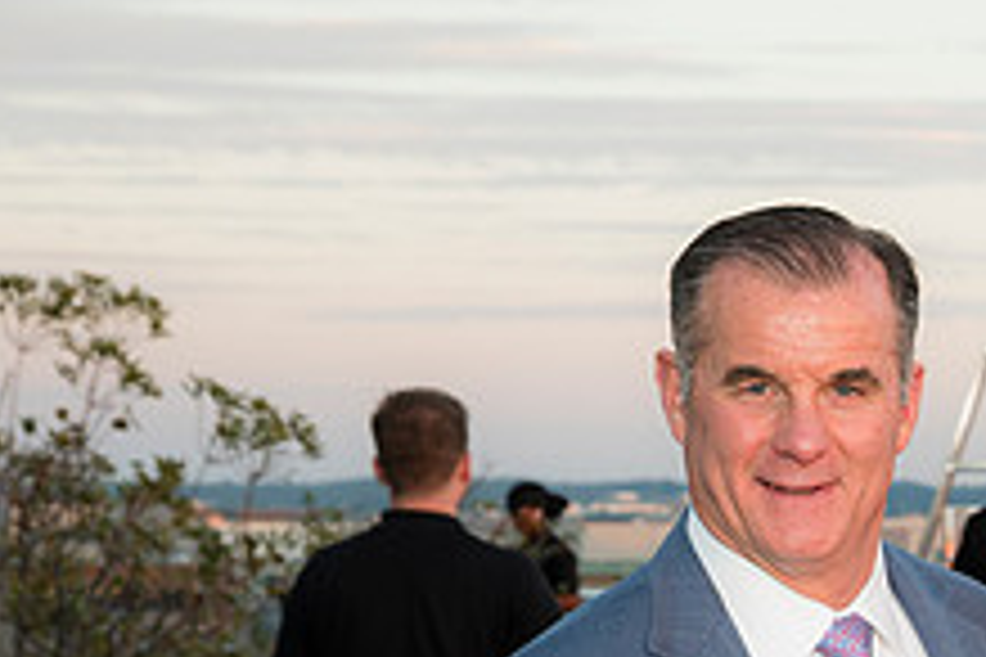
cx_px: 1252
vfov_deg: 11.0
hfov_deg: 16.0
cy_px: 781
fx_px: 3341
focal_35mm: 122
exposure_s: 1/125
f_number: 5.6
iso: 800
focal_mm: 46
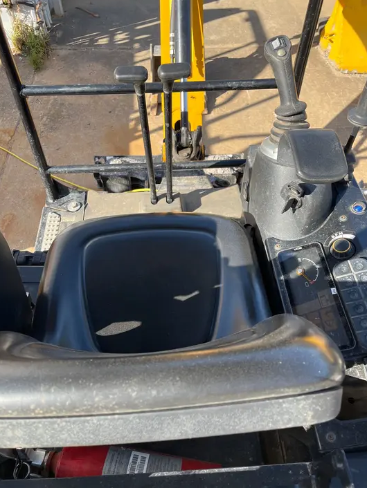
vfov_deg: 65.3
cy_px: 235
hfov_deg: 51.4
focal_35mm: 27
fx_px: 381
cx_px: 182
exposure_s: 1/804
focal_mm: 5.1
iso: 50
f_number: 1.6
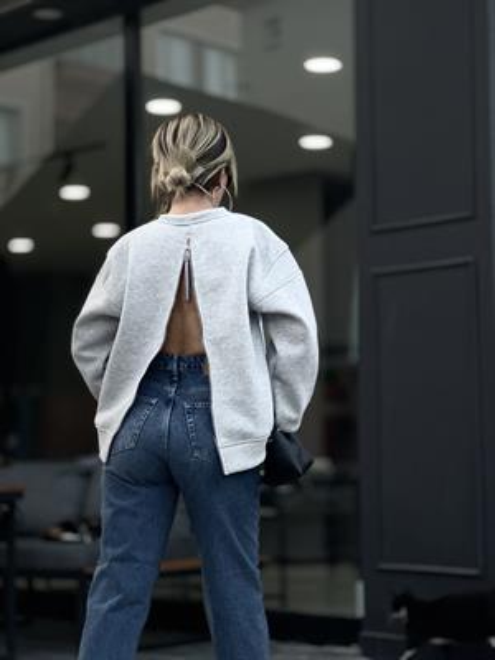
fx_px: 1468
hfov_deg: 19.1
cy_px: 330
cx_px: 248
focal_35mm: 77
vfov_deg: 25.3
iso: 50
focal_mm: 9
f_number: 2.8
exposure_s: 1/121
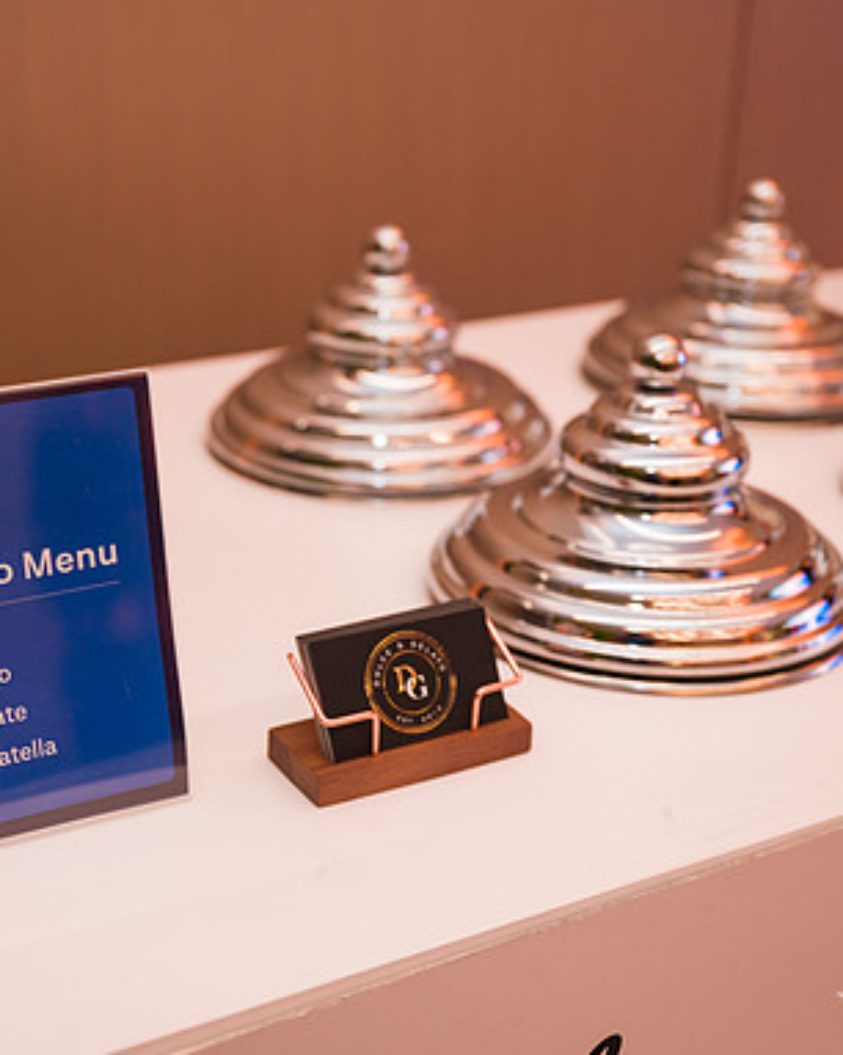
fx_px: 1748
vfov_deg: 33.6
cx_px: 320
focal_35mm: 56
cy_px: 533
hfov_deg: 27.0
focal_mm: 38
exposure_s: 1/160
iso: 800
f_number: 3.2
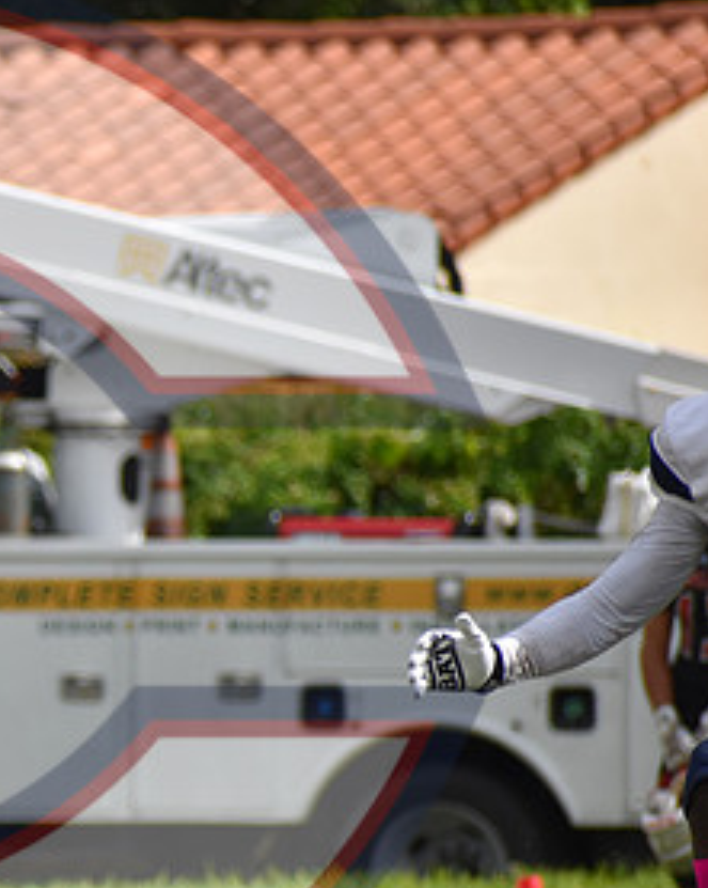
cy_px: 556
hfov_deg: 1.9
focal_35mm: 826
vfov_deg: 2.3
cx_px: -215
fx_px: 21671
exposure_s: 1/1600
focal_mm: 280
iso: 400
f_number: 7.1
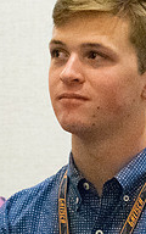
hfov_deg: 1.2
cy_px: 211
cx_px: 77
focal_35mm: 1139
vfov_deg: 1.8
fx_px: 7251
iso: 12800
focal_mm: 240
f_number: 6.3
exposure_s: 1/160
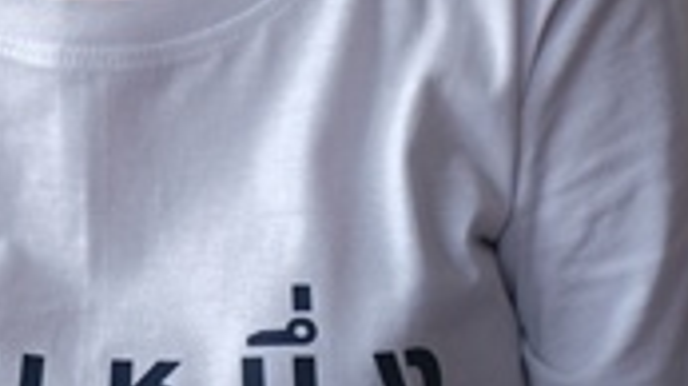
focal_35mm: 306
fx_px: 5578
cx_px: -318
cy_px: -362
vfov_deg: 3.9
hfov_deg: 7.0
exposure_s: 1/125
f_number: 2
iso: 100
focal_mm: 56
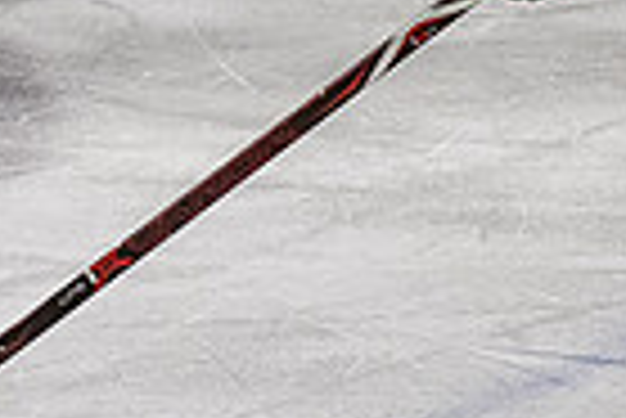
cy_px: -367
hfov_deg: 3.0
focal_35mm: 691
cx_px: 690
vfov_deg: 2.0
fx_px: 12028
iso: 2500
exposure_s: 1/800
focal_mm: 78
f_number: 4
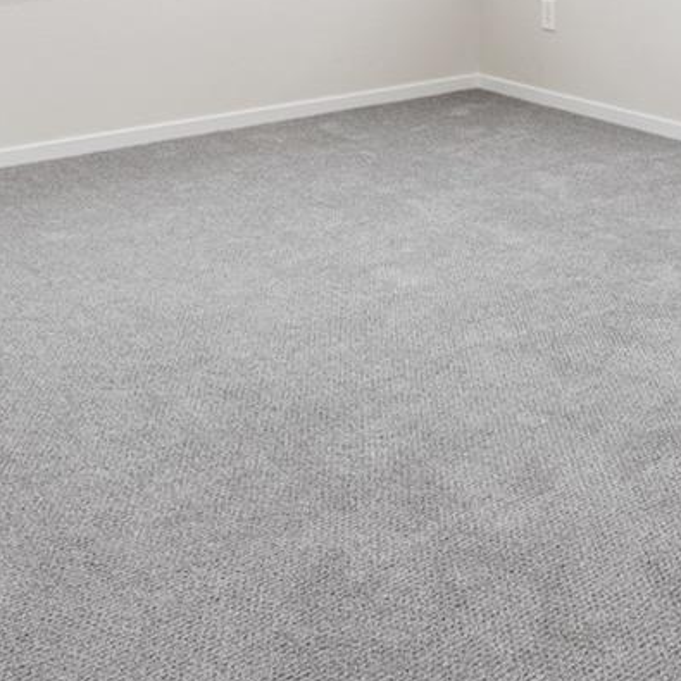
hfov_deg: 30.6
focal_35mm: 55
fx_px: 1224
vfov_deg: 26.9
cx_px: 507
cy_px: -169
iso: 100
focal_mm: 16
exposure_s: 1/4
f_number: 8
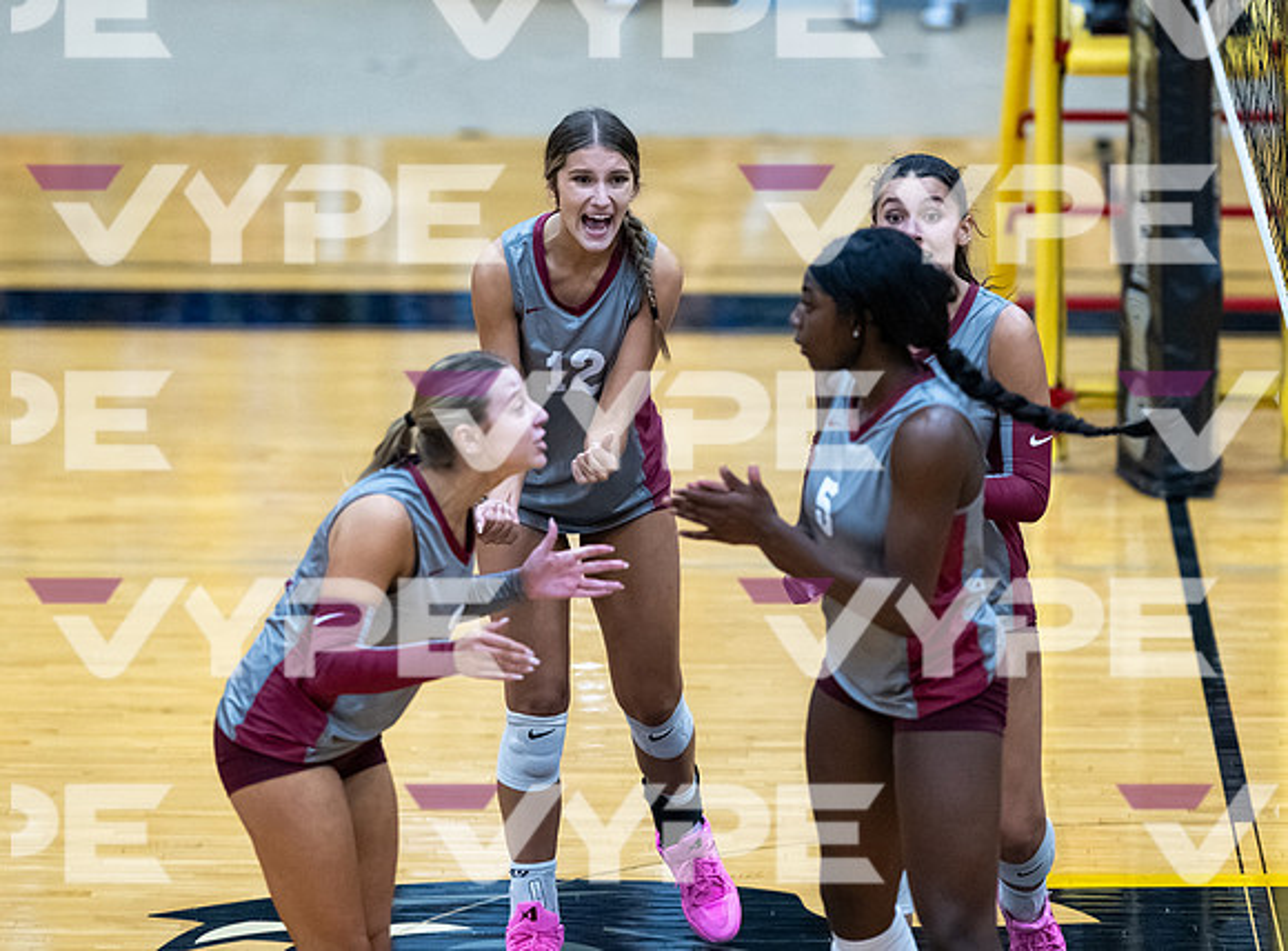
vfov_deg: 4.7
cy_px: 266
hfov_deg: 6.4
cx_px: 572
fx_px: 11547
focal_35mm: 312
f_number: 2
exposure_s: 1/1600
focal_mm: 200
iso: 3200
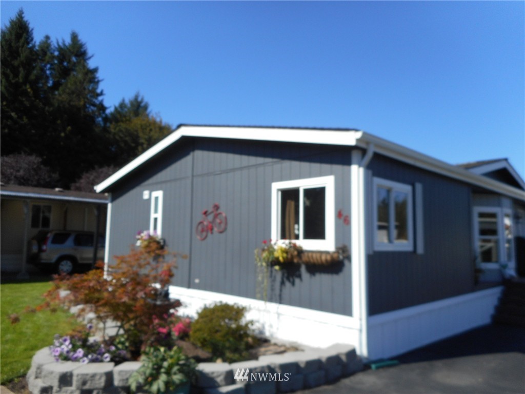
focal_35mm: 25
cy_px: 197
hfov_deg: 69.4
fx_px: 379
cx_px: 262
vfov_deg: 54.9
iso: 80
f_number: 3.7
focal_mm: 4.5
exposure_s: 1/640
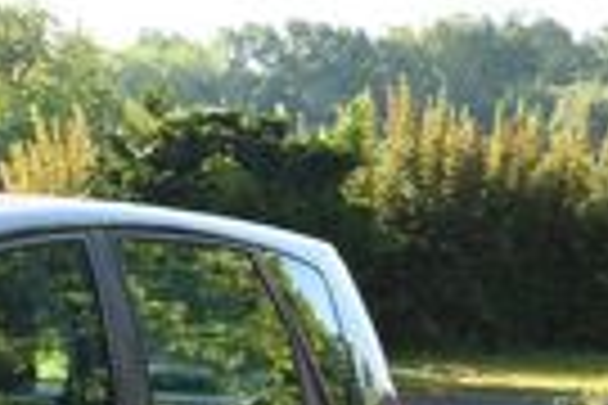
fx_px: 2347
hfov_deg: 13.8
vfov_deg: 9.6
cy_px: 603
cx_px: -311
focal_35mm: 139
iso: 100
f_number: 4
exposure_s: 1/125
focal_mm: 26
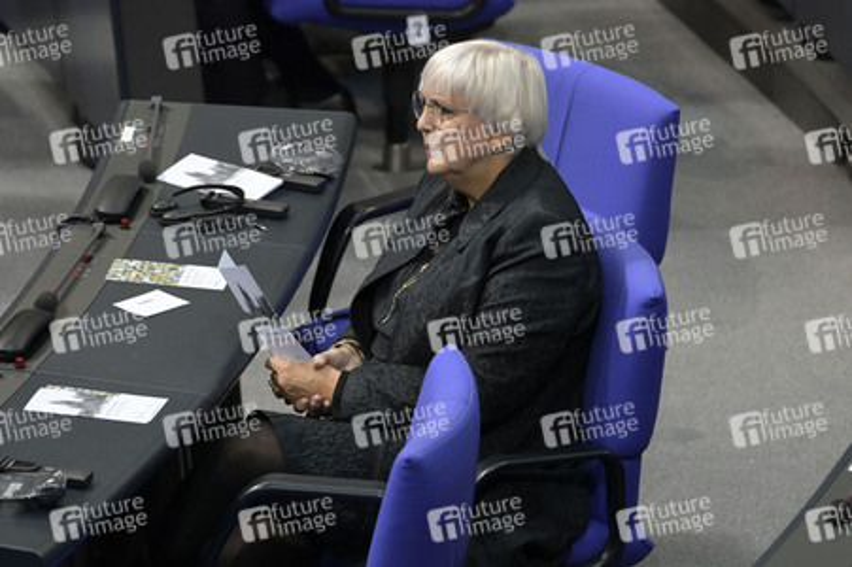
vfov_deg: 5.1
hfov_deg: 7.6
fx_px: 6385
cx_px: 426
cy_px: 284
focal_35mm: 270
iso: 10000
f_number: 5.6
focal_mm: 270
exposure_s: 1/320
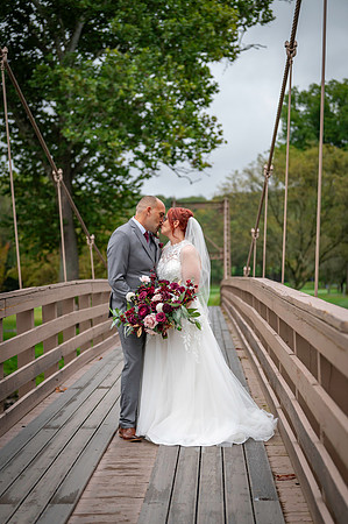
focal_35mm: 70
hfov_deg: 19.4
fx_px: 1017
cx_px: 174
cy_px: 262
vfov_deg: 28.9
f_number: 2.8
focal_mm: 70
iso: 640
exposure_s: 1/2000
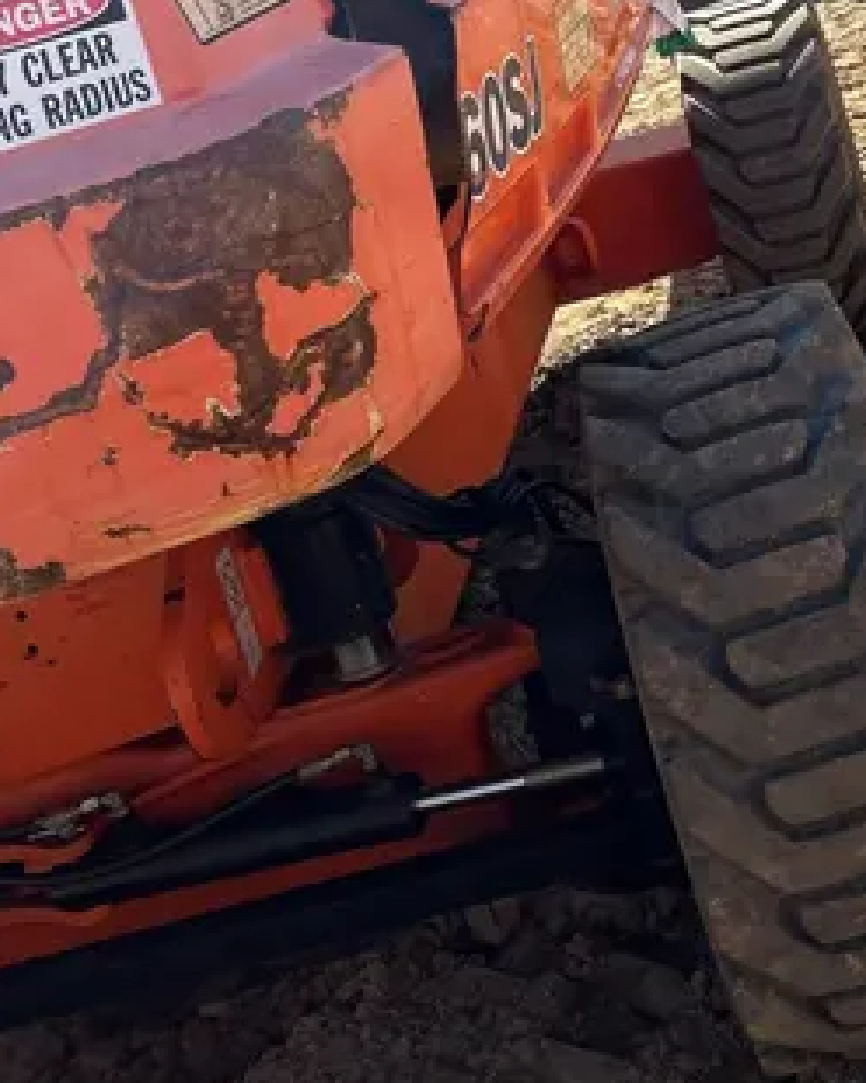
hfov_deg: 24.5
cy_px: -72
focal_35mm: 60
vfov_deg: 28.8
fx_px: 1922
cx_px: 803
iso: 50
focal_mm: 5.7
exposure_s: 1/3257
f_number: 1.5
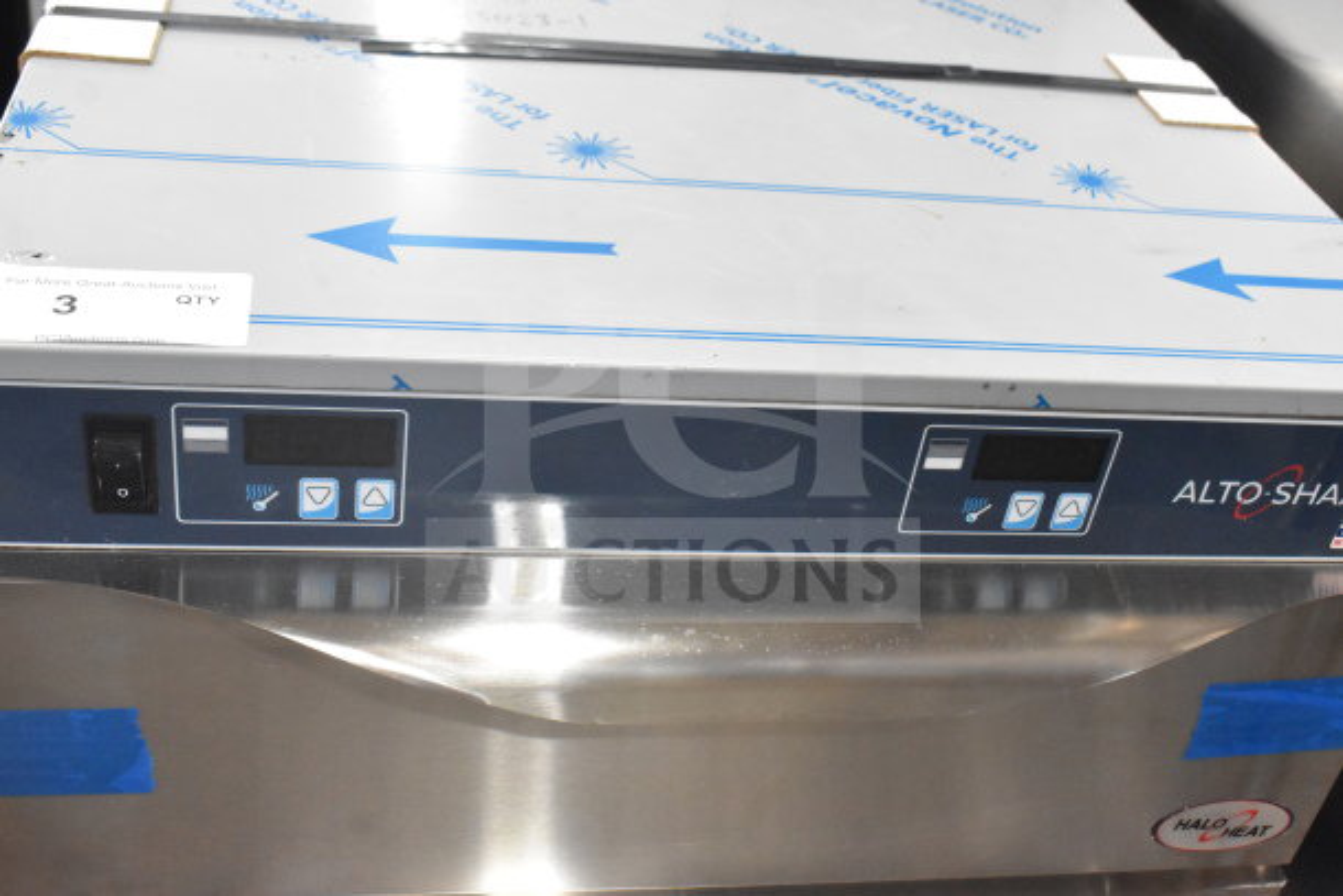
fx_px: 1623
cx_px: 672
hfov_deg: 45.0
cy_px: 448
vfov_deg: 30.9
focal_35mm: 44
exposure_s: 1/200
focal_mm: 29
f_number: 7.1
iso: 6400
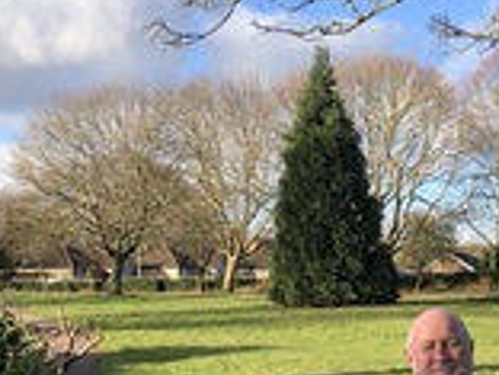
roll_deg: +0.6
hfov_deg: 26.5
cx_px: 400
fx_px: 1038
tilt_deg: -0.7
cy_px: 282
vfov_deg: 20.3
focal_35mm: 72
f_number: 1.8
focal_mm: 4
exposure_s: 1/873
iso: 20
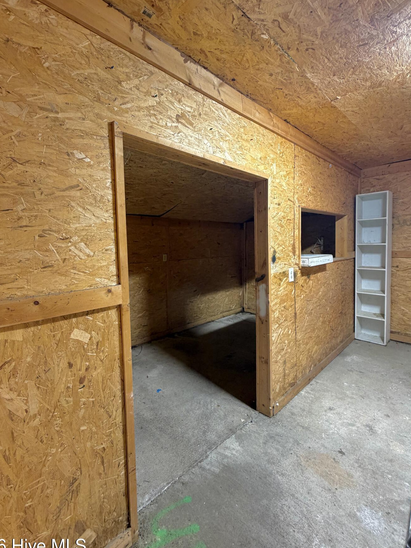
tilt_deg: -3.6
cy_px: 261
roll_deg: +1.0
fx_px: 253
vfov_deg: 94.4
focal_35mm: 16
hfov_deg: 77.9
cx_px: 188
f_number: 2.2
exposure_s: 1/105
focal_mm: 2.22
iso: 200
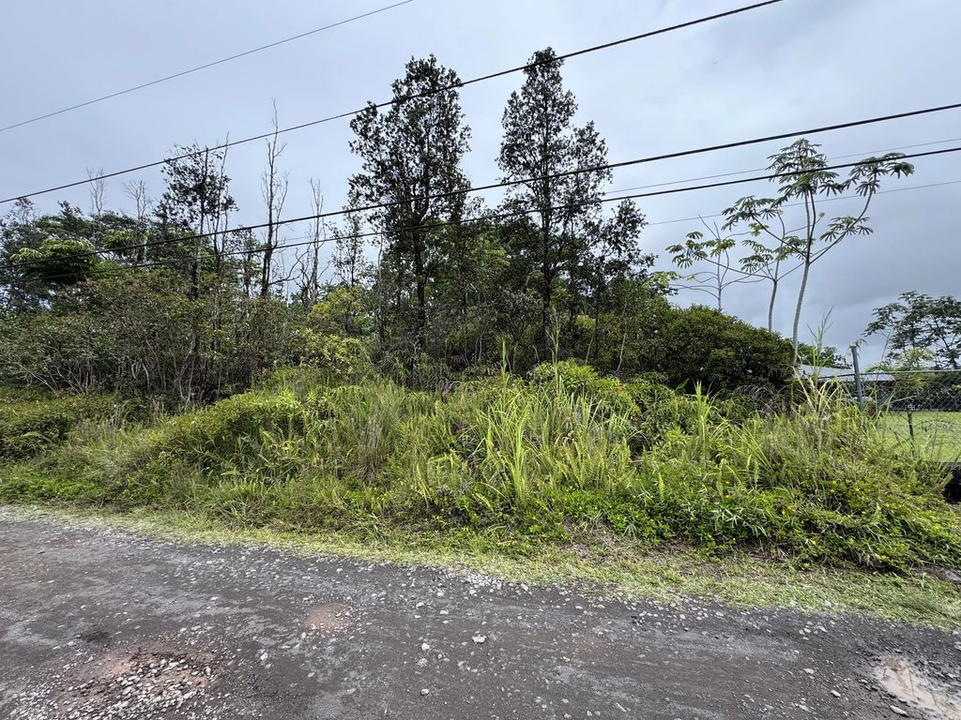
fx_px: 389
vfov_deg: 85.7
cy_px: 360
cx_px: 480
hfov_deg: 102.1
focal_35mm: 14
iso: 50
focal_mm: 2.22
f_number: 2.2
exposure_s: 1/1078
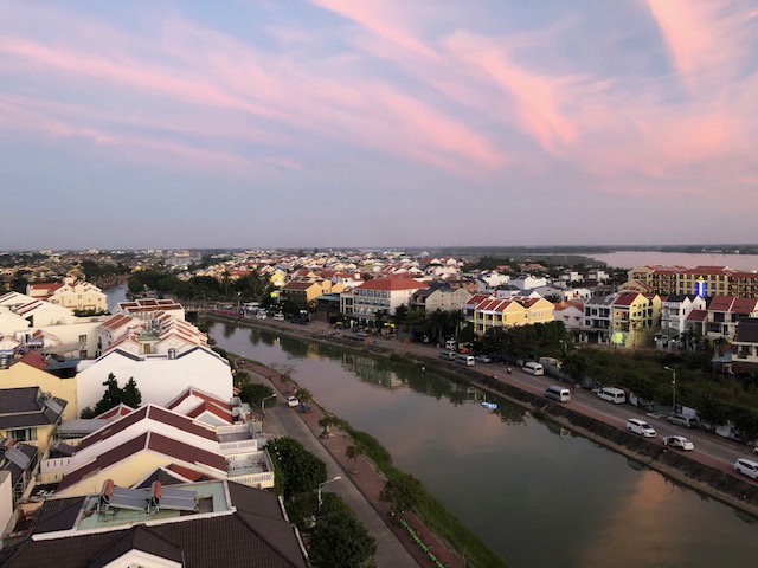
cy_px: 284
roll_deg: -0.4
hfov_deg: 63.4
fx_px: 613
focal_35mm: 28
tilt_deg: -2.7
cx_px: 379
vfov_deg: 49.7
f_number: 1.8
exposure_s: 1/17
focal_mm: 3.99
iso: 40
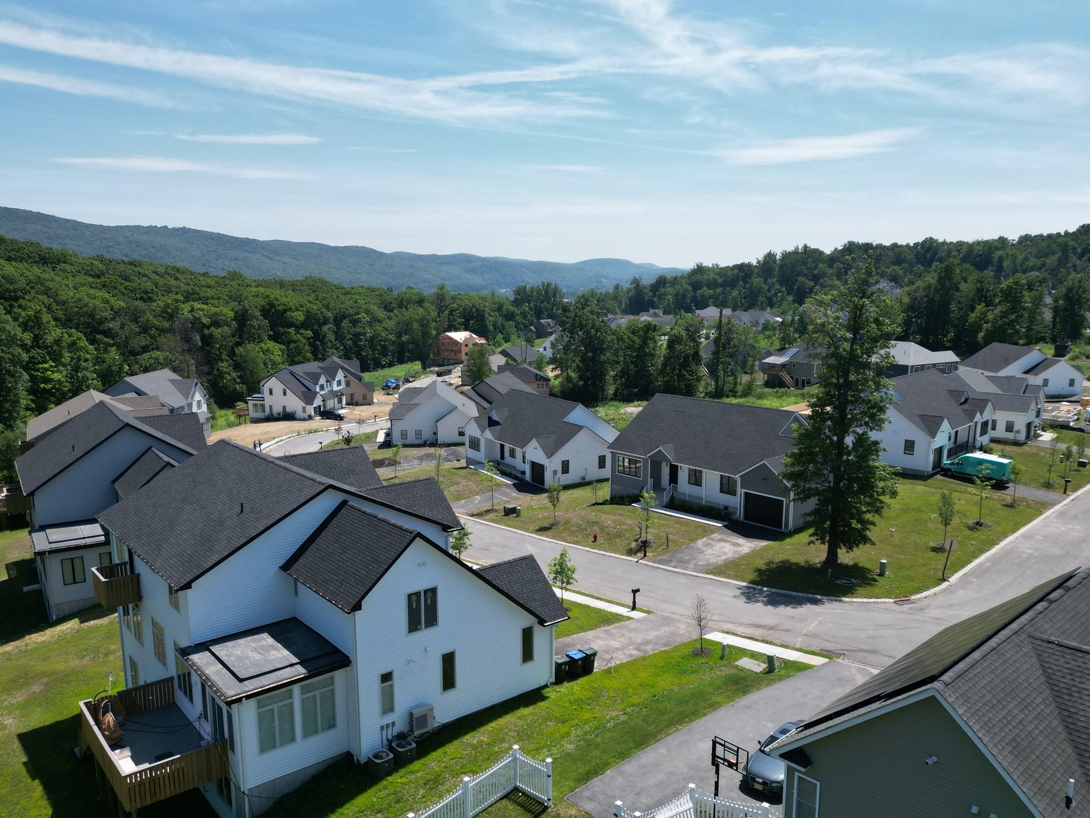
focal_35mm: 27
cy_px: 456
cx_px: 554
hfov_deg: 65.3
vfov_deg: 51.2
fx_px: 850
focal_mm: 6.72
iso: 150
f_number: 1.7
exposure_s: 1/4000
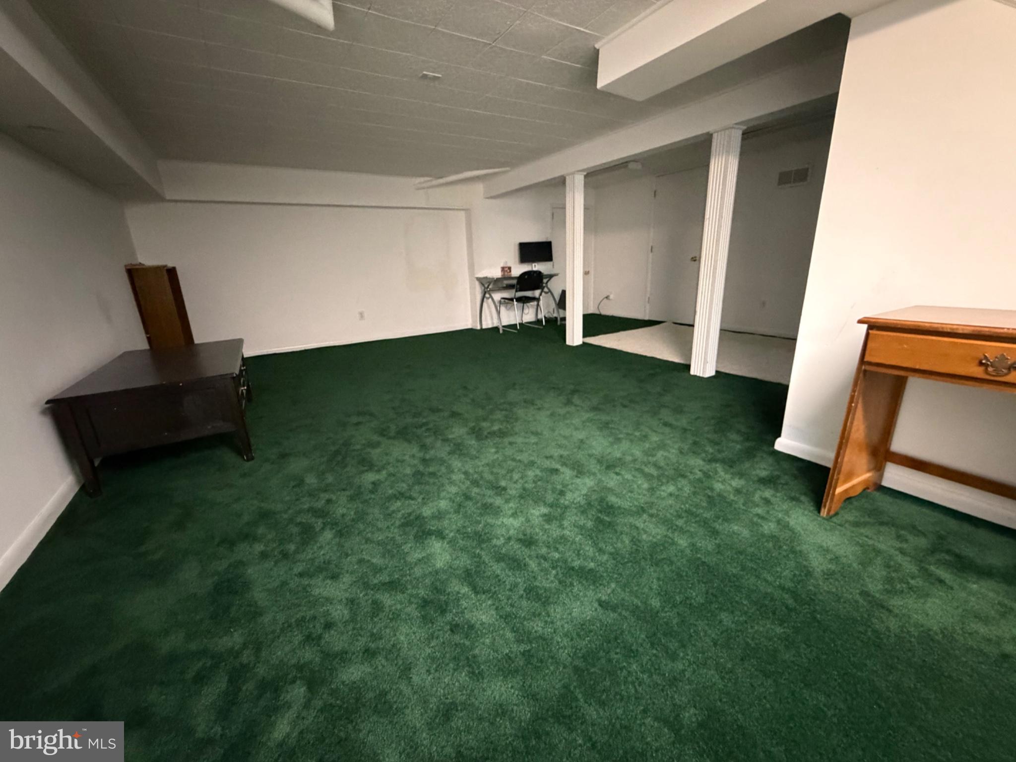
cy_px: 381
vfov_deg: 85.7
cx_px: 508
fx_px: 411
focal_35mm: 14
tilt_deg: -16.7
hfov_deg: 102.1
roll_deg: +2.8
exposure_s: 1/30
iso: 1250
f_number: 2.2
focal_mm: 2.22
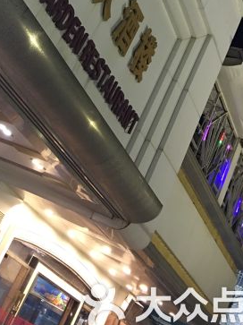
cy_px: 38
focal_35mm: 56
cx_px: 72
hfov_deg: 25.9
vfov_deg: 32.8
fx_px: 524
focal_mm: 4.15
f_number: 2.2
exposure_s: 1/10
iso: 80
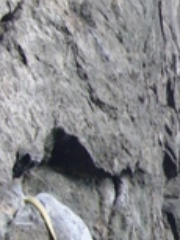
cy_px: 146
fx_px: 955
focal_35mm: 138
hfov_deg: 10.1
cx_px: 332
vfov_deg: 14.3
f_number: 6.3
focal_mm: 5.4
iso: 80
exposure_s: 1/125
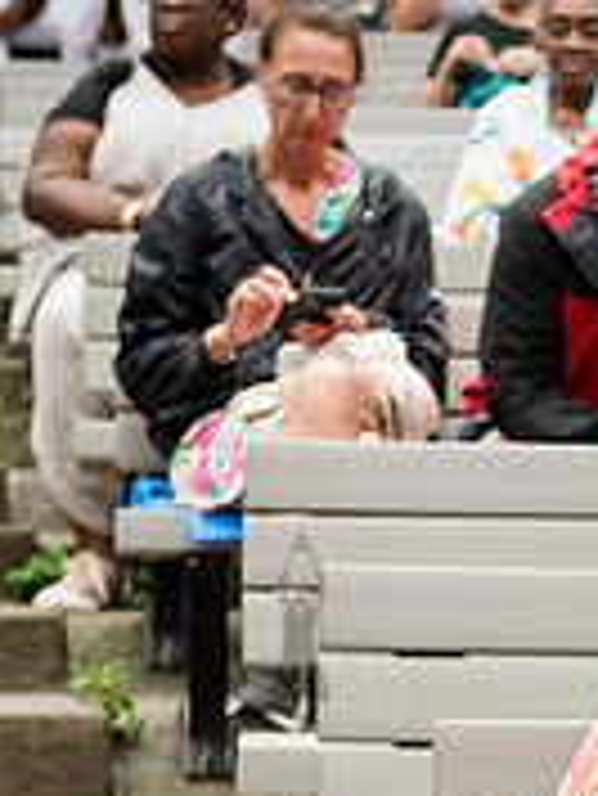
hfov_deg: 7.0
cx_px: 813
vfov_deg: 9.3
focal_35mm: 211
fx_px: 4854
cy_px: 815
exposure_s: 1/320
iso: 3200
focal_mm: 52
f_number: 4
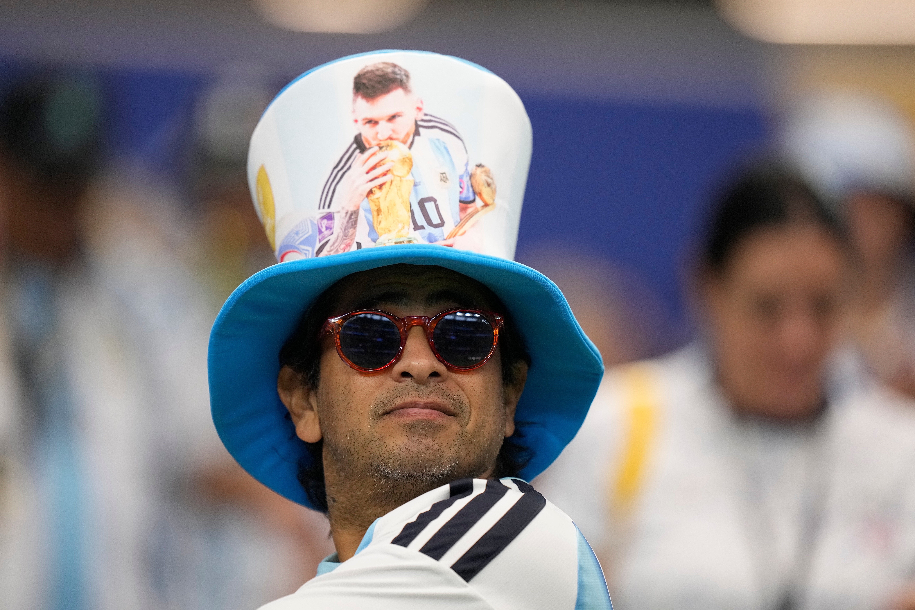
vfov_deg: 3.4
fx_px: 10166
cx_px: 458
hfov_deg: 5.2
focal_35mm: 400
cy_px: 305
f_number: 2.8
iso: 3200
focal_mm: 400
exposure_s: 1/1250
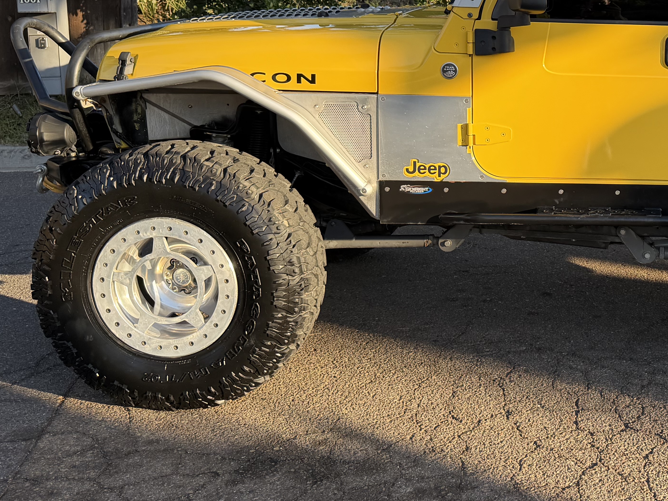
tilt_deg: -4.5
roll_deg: +1.0
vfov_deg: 29.1
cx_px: 639
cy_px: 111
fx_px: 945
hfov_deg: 35.8
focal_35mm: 49
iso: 100
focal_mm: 6.76
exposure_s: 1/849
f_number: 1.78
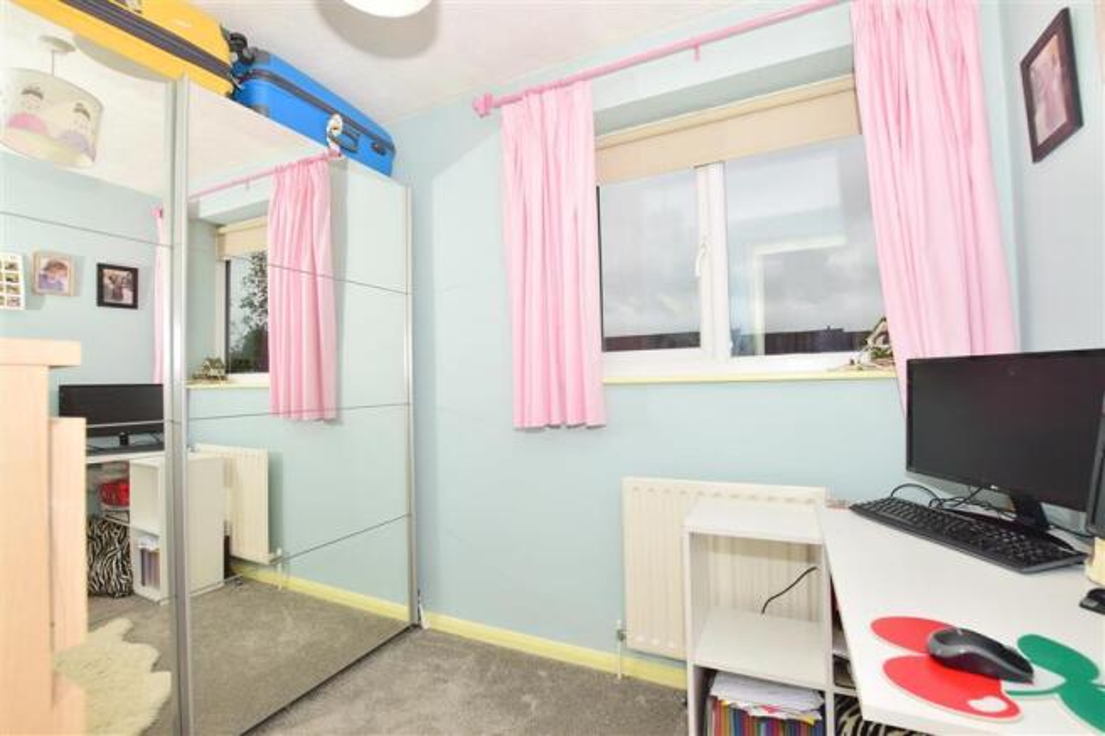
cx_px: 552
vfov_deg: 77.3
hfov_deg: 100.4
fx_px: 460
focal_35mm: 15
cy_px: 368
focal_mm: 10
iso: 200
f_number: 10
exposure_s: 1/200
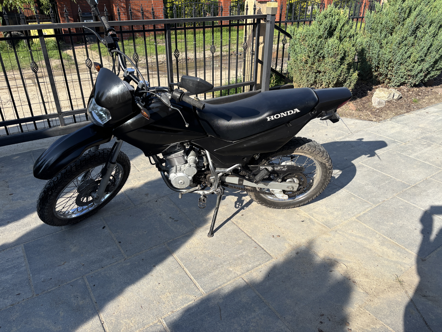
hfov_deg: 67.3
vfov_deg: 53.1
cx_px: 221
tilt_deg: -28.4
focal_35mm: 26
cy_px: 166
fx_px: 332
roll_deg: -0.5
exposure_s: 1/1642
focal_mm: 5.96
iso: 50
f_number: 1.6
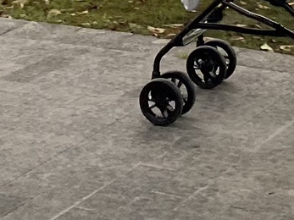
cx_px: 236
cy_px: -206
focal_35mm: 150
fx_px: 1274
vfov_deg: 9.3
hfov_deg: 13.1
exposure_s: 1/121
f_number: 1.8
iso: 125
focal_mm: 4.25
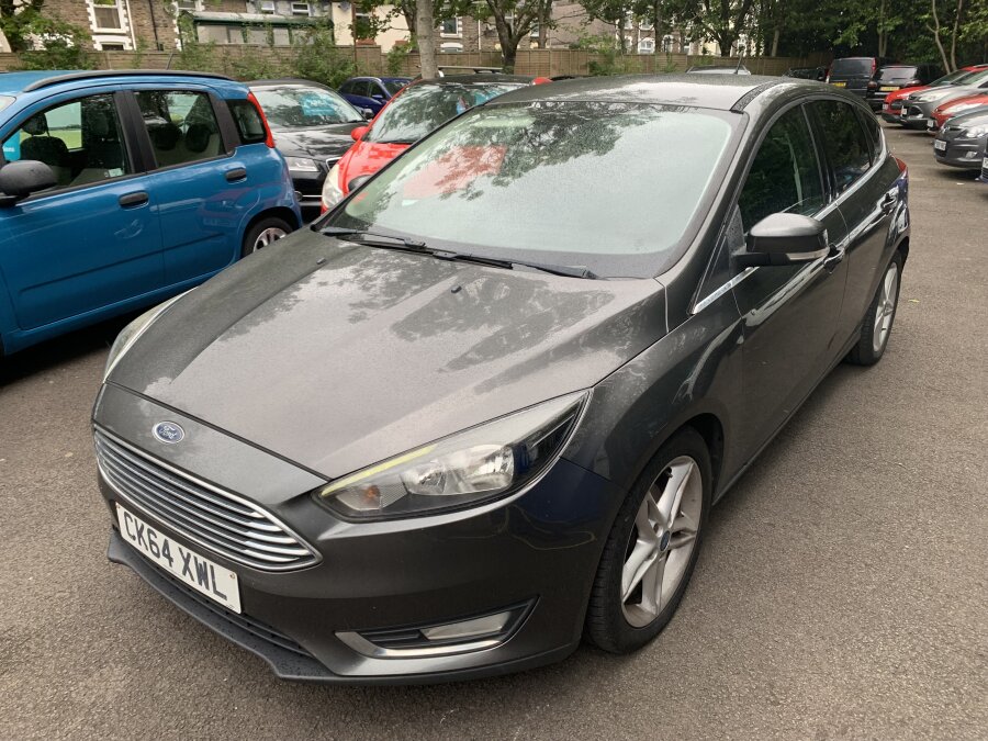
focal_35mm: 26
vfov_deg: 53.1
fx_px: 742
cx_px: 494
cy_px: 370
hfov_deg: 67.3
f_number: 1.8
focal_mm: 4.25
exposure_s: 1/121
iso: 40
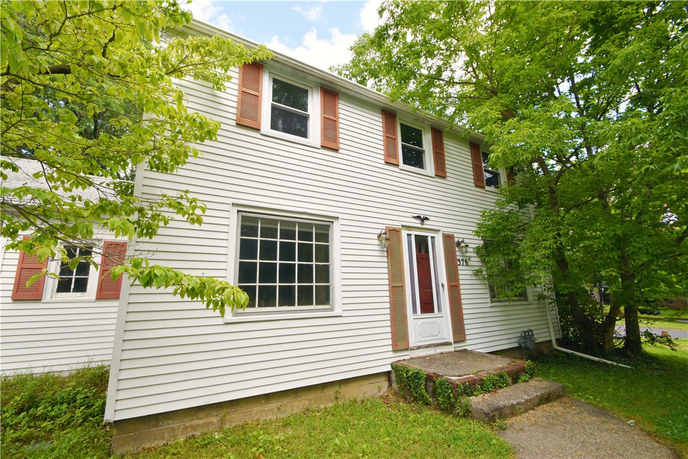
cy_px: 230
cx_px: 344
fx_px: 287
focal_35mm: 15
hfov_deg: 100.4
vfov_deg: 77.3
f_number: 8
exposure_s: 1/250
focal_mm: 10
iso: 280
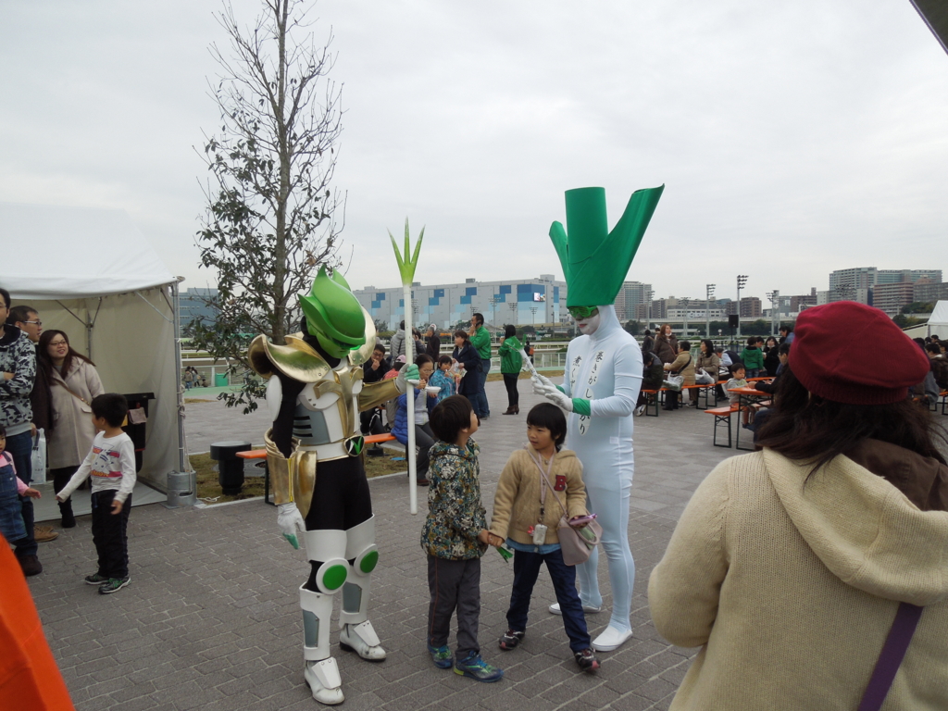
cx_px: 474
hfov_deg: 69.4
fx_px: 685
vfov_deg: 54.9
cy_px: 356
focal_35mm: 25
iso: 100
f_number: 3.3
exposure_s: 1/125
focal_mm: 4.5
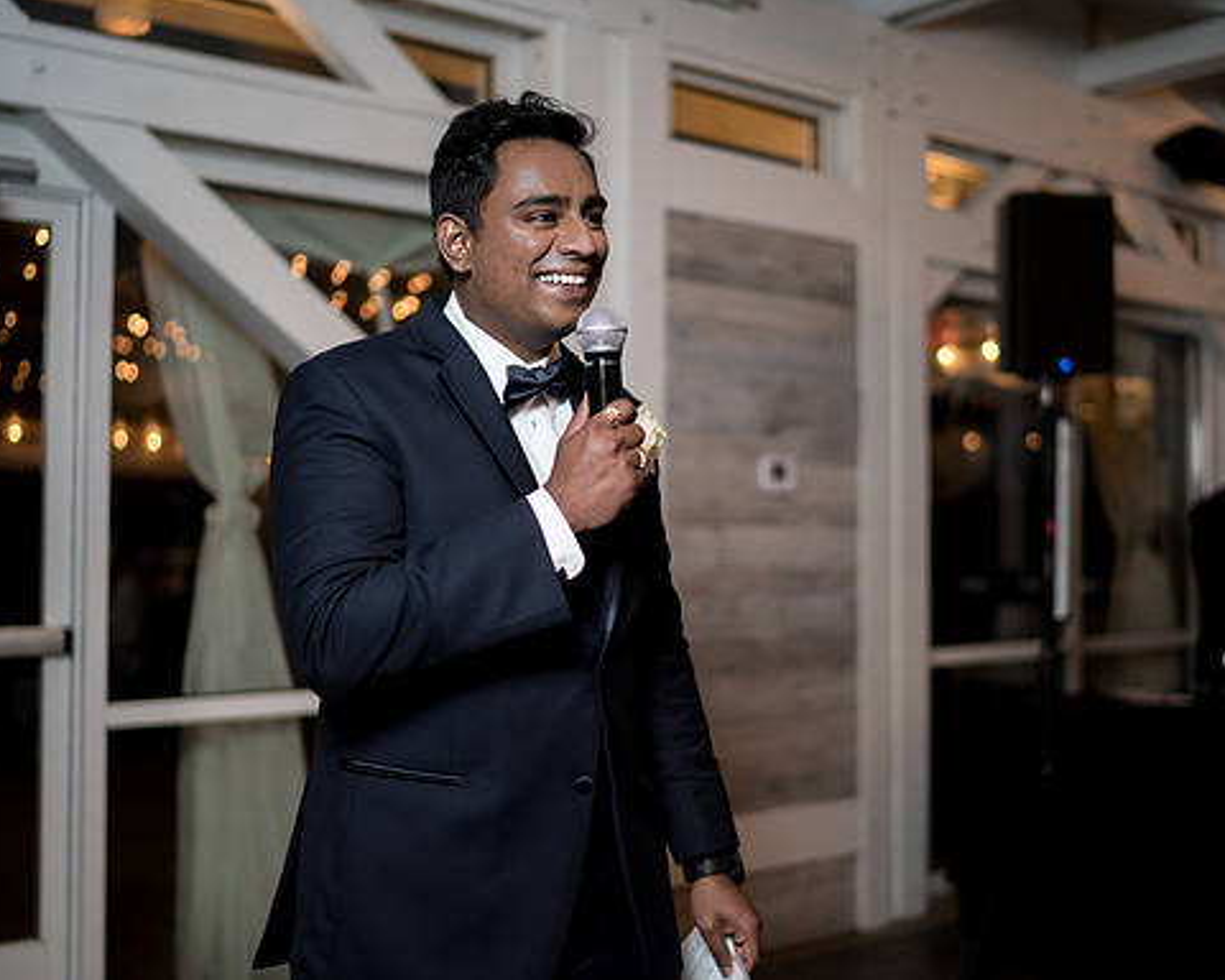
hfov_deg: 43.8
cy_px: 489
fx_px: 1523
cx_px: 638
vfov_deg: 35.7
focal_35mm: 42
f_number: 1.4
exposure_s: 1/200
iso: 250
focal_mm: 35
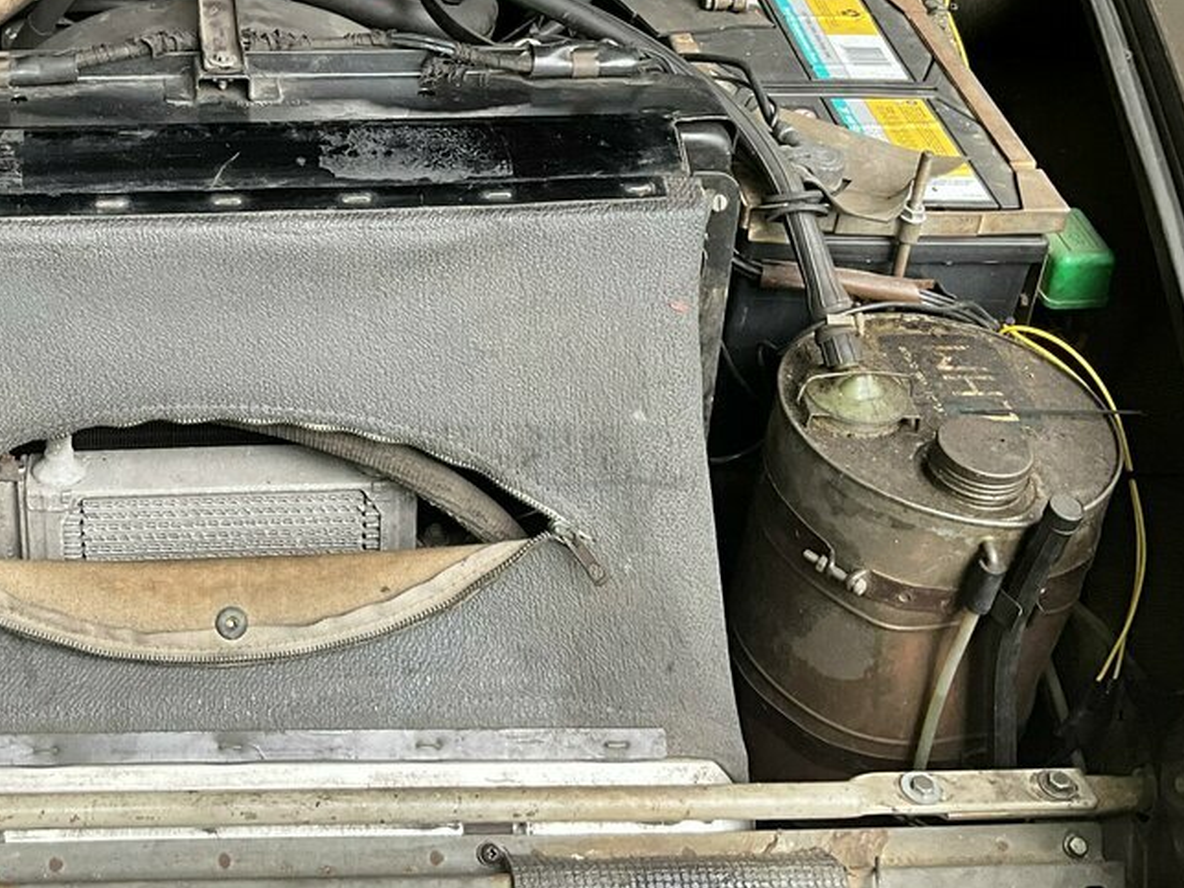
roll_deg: -1.1
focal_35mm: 54
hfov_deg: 34.5
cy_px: 164
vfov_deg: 26.5
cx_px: 241
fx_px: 1847
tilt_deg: -32.6
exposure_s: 1/67
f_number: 1.8
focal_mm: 3
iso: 64
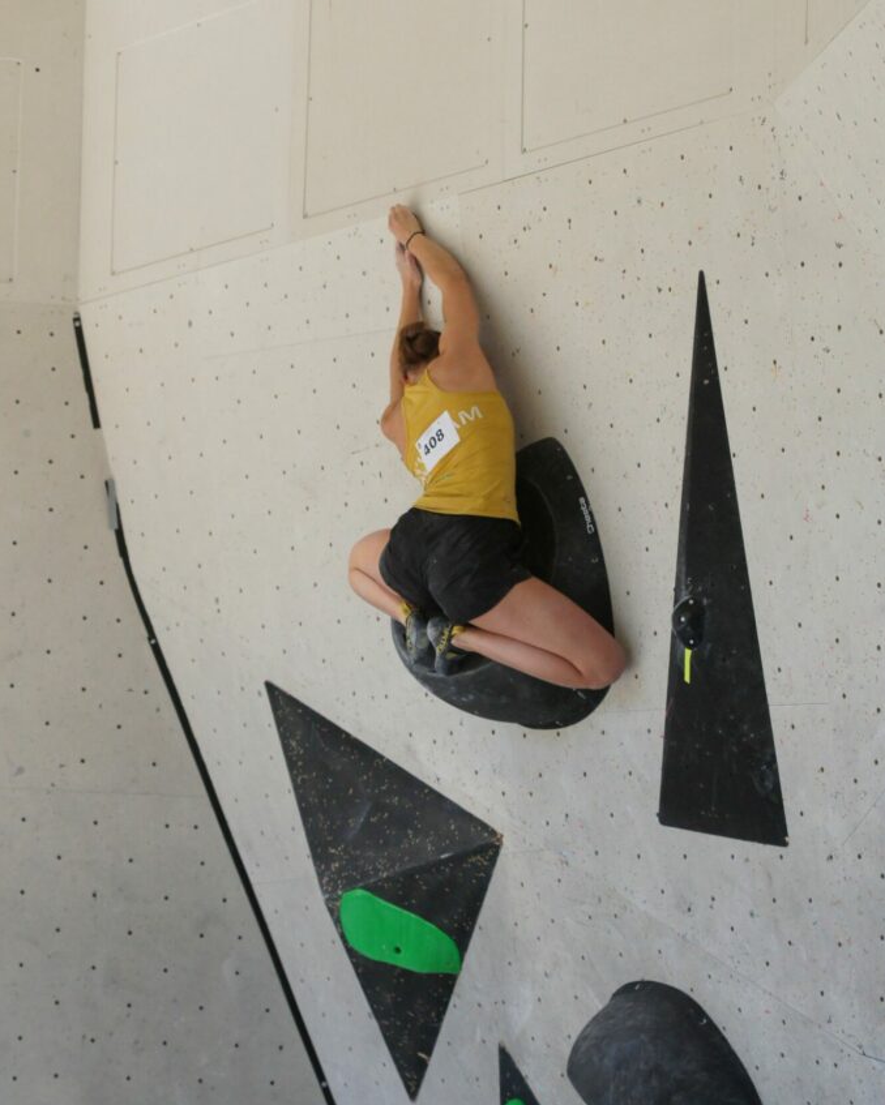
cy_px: 605
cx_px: 442
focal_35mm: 170
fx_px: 5564
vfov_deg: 11.3
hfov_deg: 9.1
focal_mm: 100
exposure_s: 1/2000
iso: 1000
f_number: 4
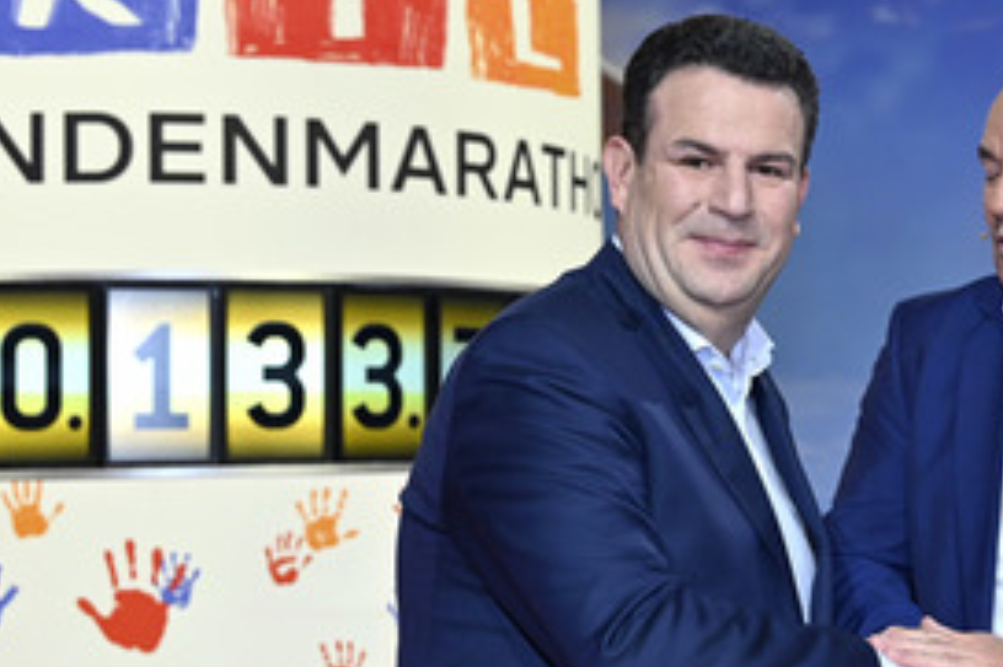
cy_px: 472
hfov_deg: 29.5
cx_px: 643
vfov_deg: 19.9
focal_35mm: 68
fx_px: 1893
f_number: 4
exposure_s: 1/200
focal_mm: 41
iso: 1000
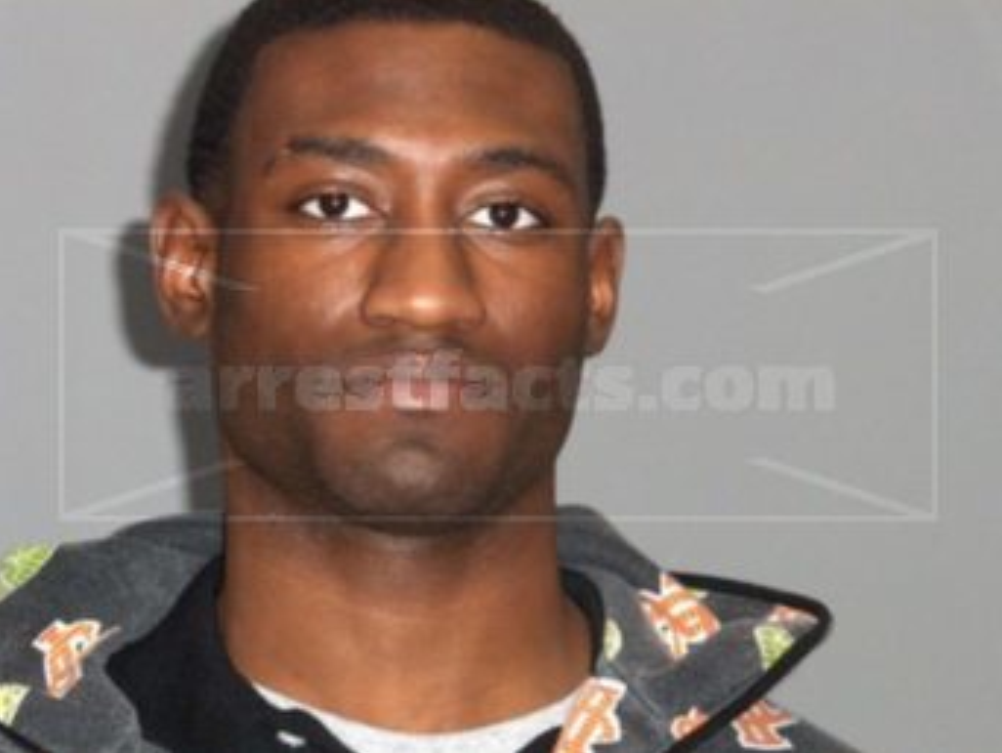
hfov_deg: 16.7
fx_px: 3418
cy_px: 376
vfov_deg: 12.6
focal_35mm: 118
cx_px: 500
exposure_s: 1/150
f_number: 4.5
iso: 142
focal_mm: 24.2
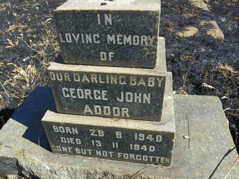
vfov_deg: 44.2
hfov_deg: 56.8
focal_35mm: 32
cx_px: 116
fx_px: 221
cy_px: 89
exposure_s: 1/200
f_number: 4
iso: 64
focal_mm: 5.5
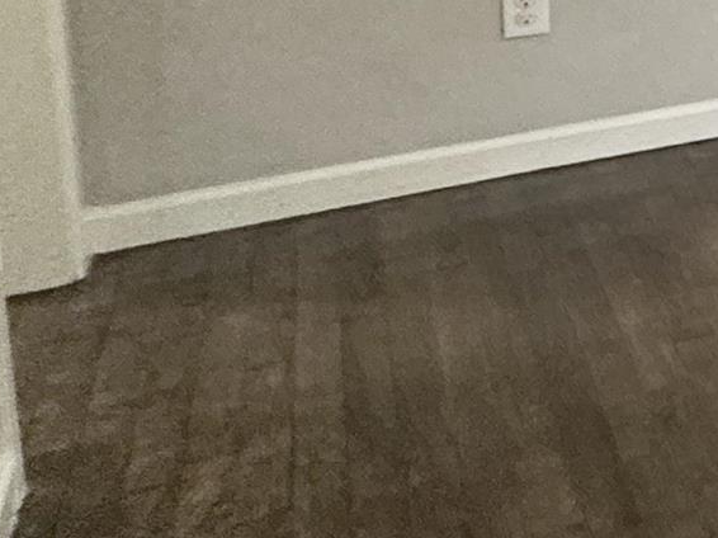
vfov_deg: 17.5
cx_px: 1766
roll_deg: -1.8
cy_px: -264
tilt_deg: -4.6
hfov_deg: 14.6
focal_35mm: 76
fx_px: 1576
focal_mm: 2.22
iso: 320
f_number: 2.2
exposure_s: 1/60
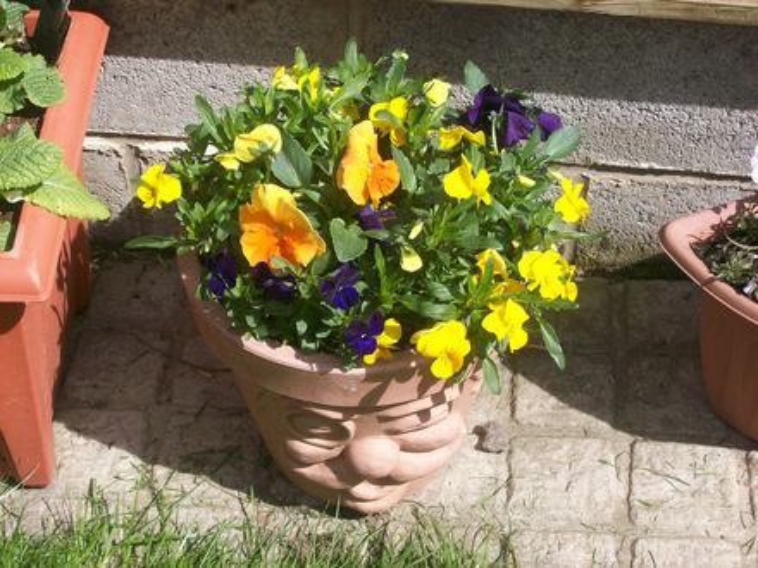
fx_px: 1533
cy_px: 284
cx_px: 379
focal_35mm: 70
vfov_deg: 21.0
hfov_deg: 27.8
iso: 80
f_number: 3.8
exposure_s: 1/766
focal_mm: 11.6
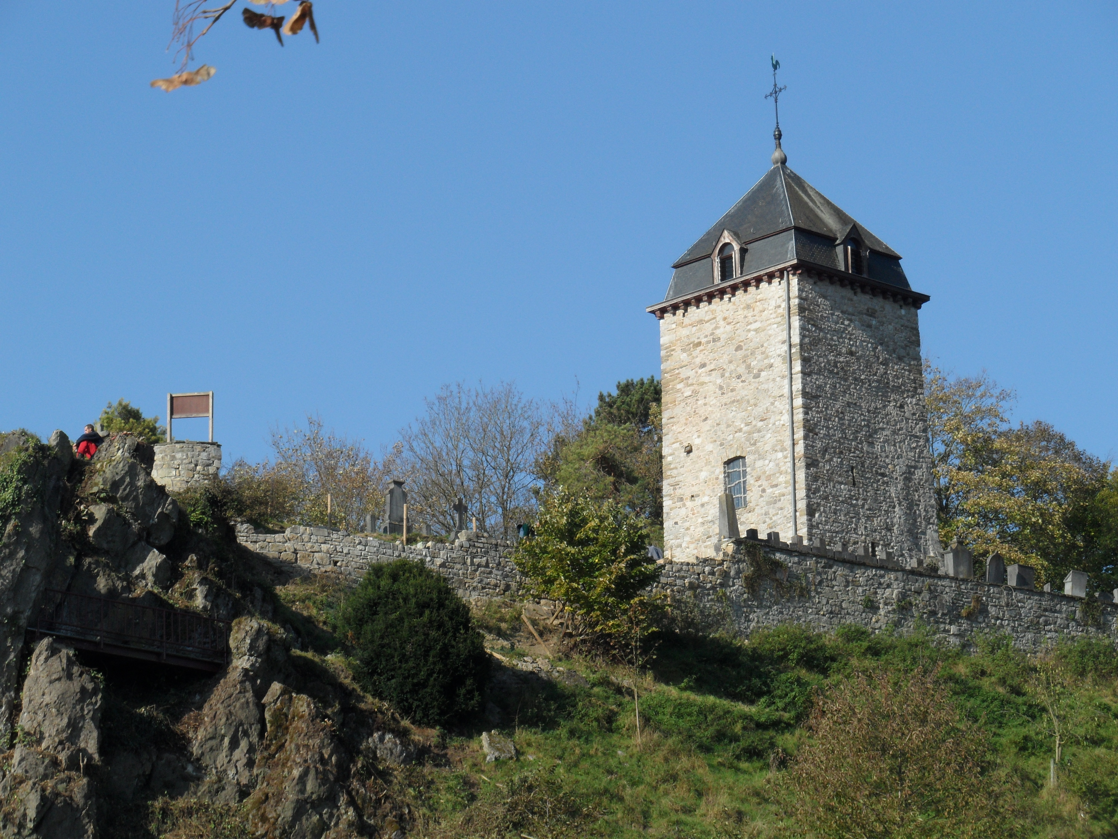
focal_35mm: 150
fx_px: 4845
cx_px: 559
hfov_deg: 13.2
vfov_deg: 9.9
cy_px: 420
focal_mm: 24.6
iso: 80
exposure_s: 1/250
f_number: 6.2
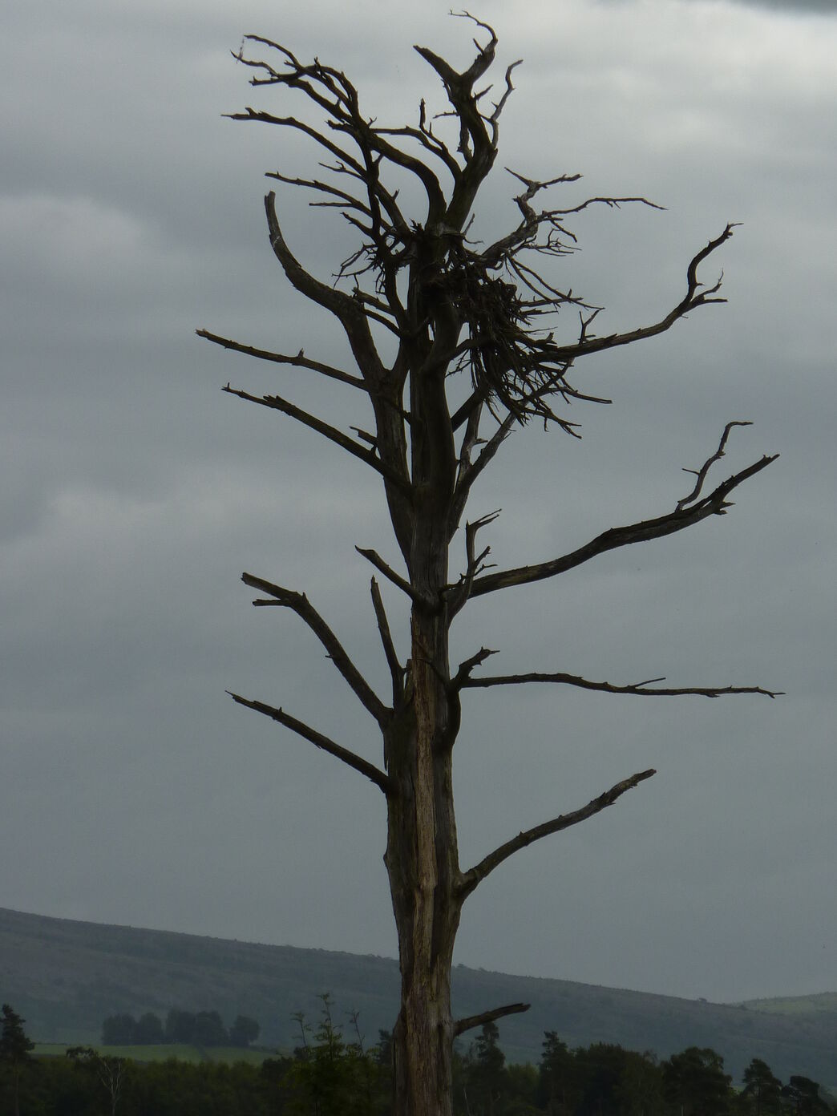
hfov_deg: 5.5
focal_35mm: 271
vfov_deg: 7.3
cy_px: 558
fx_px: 8737
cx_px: 418
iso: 80
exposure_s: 1/800
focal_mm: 37
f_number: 5.6
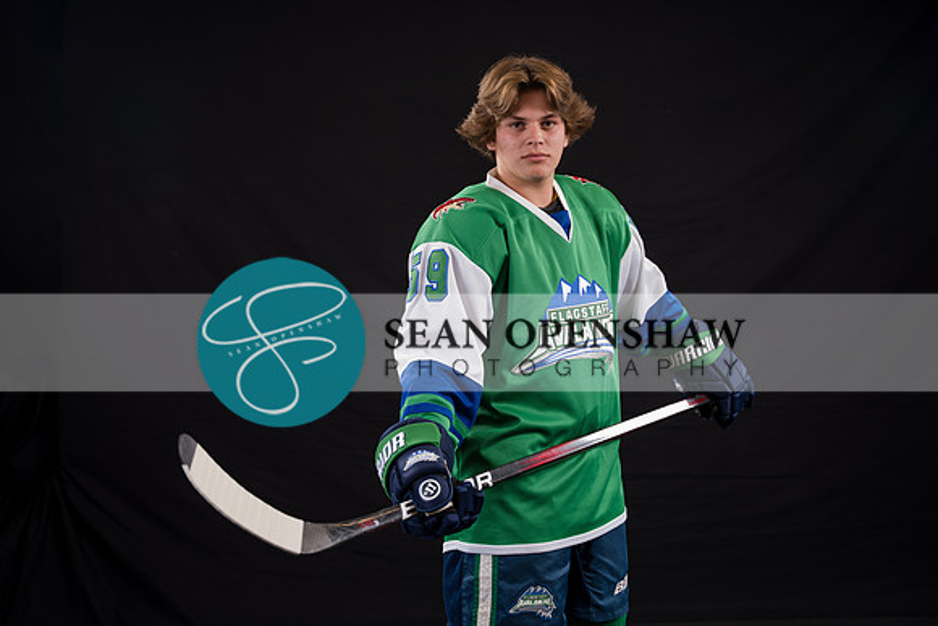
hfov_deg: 40.3
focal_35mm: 49
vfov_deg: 27.5
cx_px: 469
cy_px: 313
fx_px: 1280
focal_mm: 49.1
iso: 80
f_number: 2.8
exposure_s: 1/160
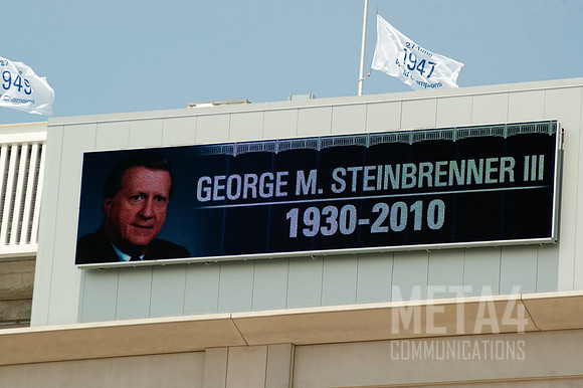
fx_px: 4127
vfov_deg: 5.4
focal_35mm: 255
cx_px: 292
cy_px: 194
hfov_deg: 8.1
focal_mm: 170
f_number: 8
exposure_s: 1/1000
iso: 320
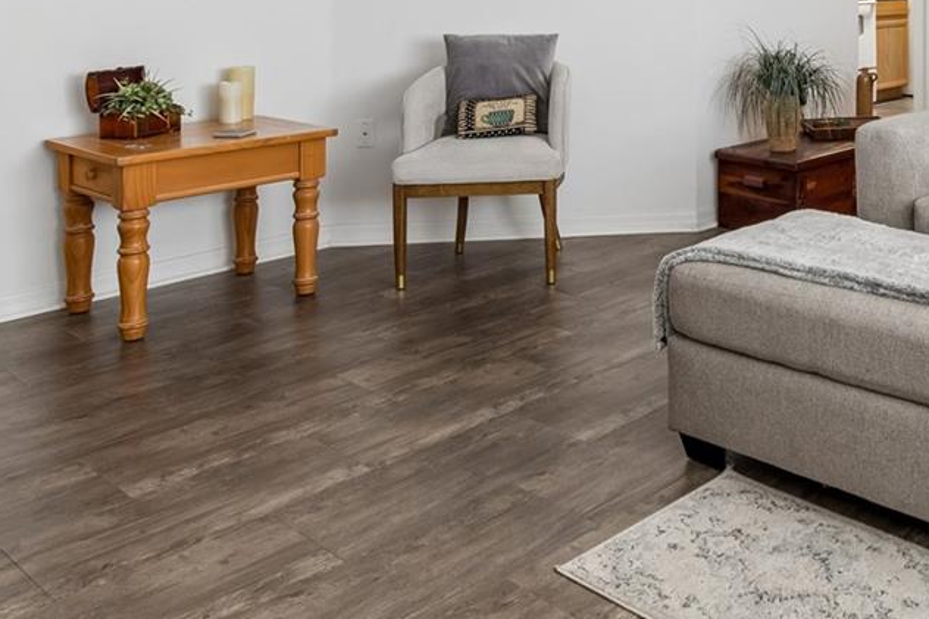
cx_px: 866
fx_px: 980
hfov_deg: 45.1
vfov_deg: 31.7
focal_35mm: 38
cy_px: -32
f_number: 7.1
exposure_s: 1/8
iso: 100
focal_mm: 10
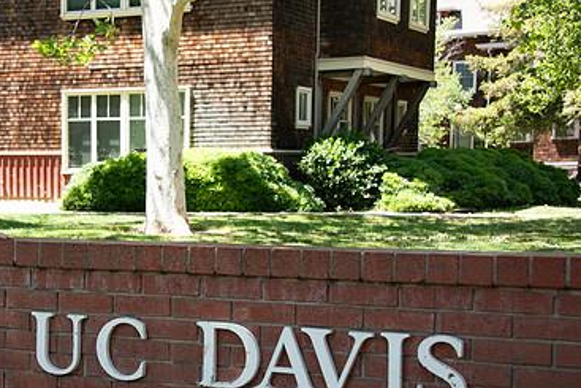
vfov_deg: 17.2
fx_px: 1275
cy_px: 278
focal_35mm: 79
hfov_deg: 25.3
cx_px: 123
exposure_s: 1/400
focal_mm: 50
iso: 640
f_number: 5.6
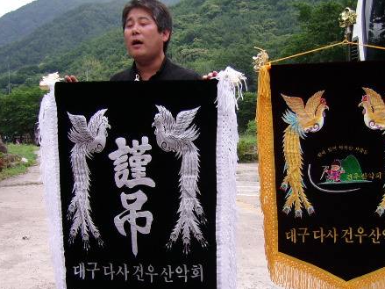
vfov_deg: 28.3
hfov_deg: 37.4
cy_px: 196
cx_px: 222
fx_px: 567
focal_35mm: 51
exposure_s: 1/78
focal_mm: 5.95
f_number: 2.8
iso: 100
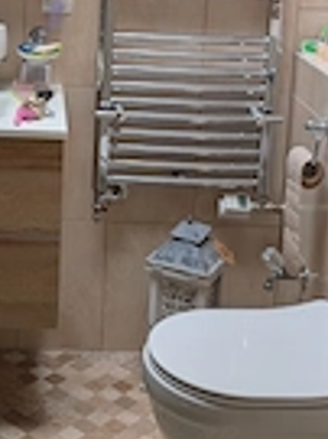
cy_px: 42
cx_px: 42
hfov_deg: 20.3
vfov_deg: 26.5
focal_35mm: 71
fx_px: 898
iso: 21
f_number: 1.68
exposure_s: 1/36.7
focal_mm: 6.9
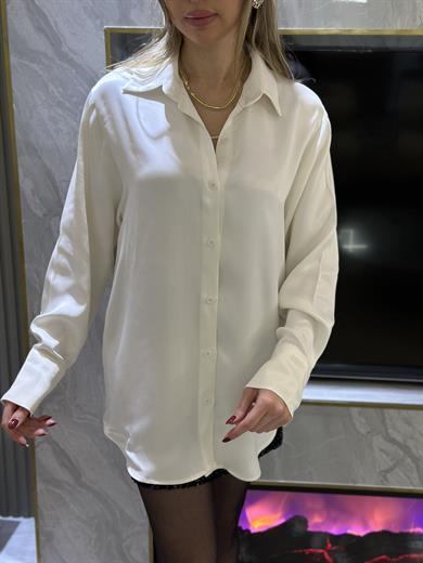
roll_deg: -1.4
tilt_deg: -17.7
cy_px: 282
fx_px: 782
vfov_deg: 39.7
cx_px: 212
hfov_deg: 30.3
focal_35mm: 48
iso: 80
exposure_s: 1/50
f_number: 1.78
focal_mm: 6.86
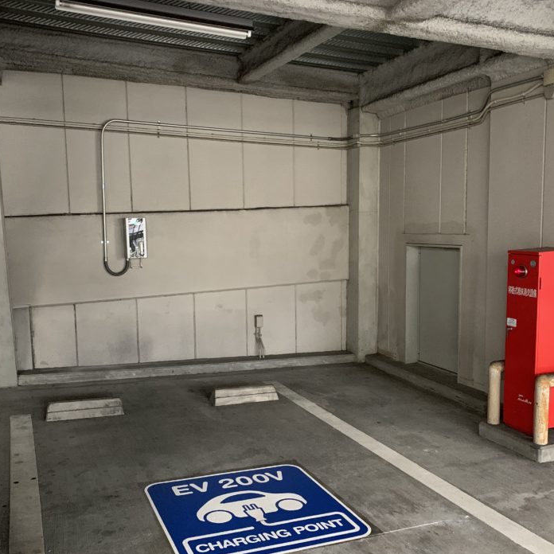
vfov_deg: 49.7
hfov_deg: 49.7
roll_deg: +1.3
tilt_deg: -5.9
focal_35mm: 33
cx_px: 267
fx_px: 598
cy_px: 297
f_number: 1.8
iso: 500
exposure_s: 1/30
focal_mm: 4.25
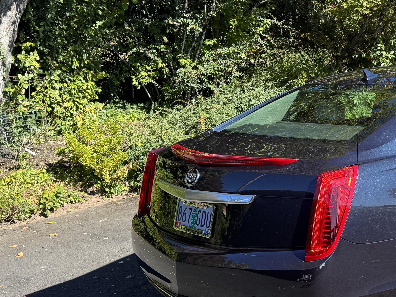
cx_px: 381
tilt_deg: -5.4
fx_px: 618
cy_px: 144
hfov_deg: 33.1
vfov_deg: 27.0
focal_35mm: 54
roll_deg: -0.3
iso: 80
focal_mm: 6.76
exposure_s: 1/1215
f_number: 1.78
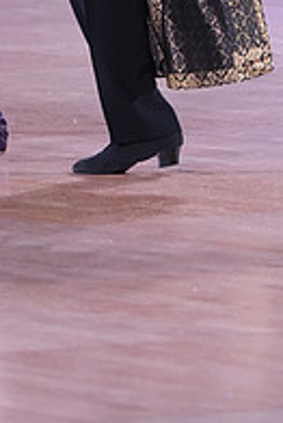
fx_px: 6980
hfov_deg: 2.3
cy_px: -142
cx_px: 46
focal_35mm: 593
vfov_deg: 3.5
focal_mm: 200
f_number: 5
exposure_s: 1/250
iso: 3200
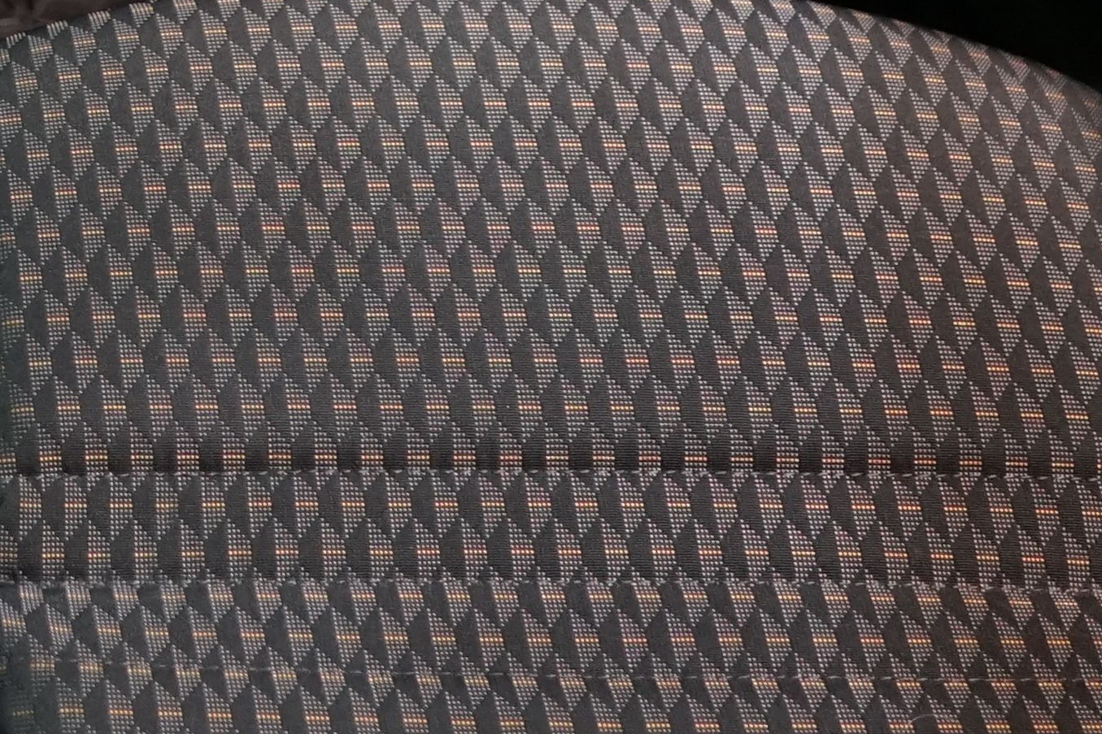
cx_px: -669
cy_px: -528
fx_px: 3795
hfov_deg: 15.0
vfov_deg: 10.5
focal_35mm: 124
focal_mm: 28
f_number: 3.5
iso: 1000
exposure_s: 1/30
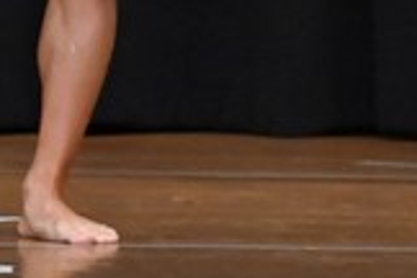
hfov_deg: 1.9
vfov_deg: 1.3
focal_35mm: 1078
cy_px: -288
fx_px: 12486
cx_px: -81
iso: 8000
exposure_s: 1/400
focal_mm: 150
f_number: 5.6
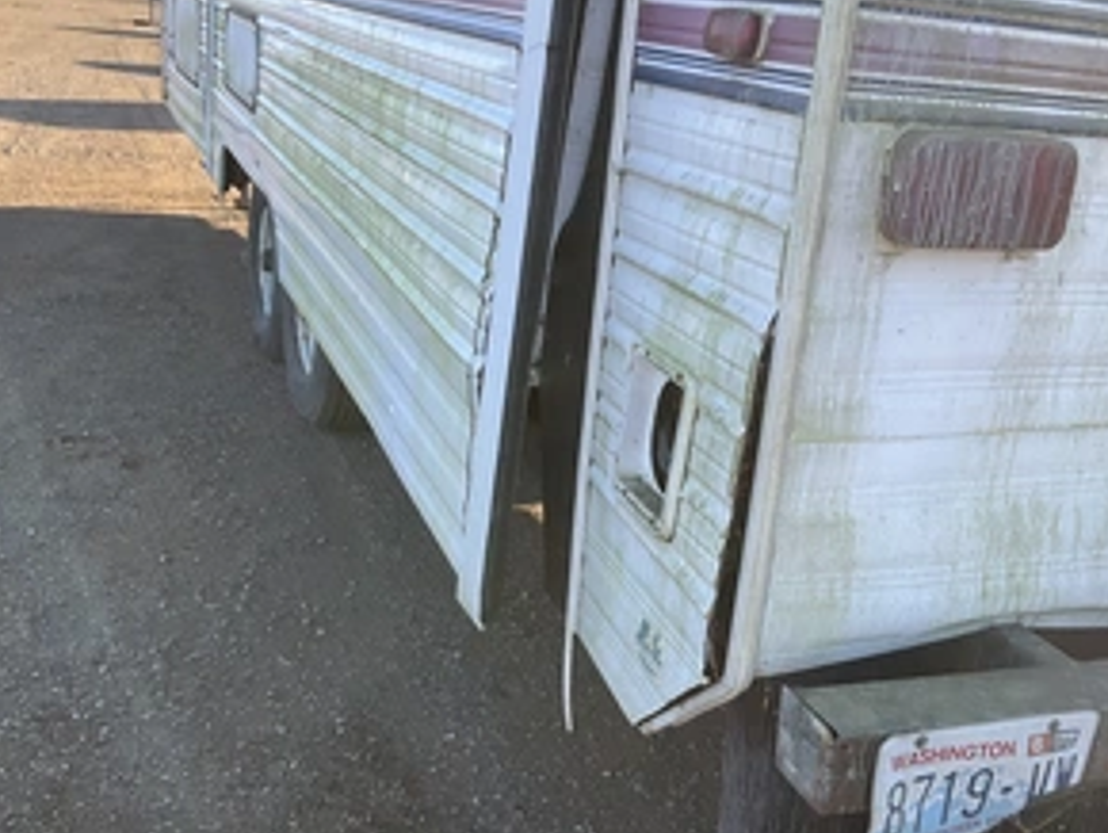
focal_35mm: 40
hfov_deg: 46.7
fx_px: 1281
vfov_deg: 36.0
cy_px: 459
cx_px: 592
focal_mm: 3
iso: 25
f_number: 1.8
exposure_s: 1/442
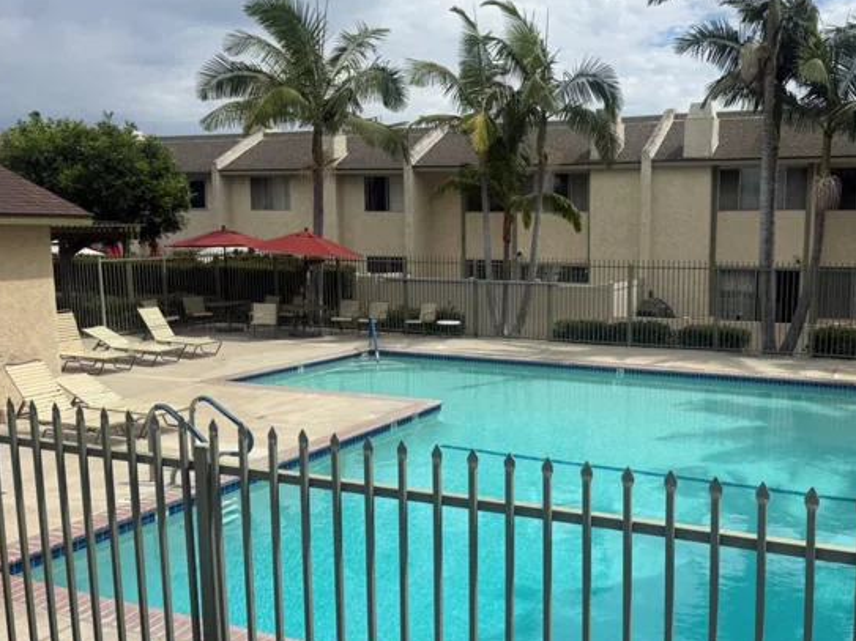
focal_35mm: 33
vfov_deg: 42.9
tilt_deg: -7.6
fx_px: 816
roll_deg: -1.4
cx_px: 575
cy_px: 348
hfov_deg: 54.2
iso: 80
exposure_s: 1/7353
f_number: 1.78
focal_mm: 6.76
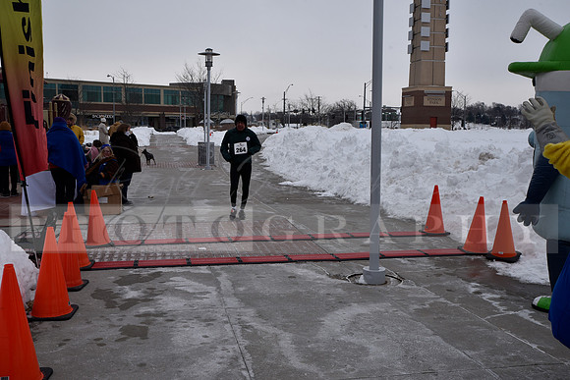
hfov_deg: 53.1
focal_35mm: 36
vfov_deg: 36.9
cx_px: 285
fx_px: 570
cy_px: 190
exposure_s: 1/500
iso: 400
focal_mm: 36
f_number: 11
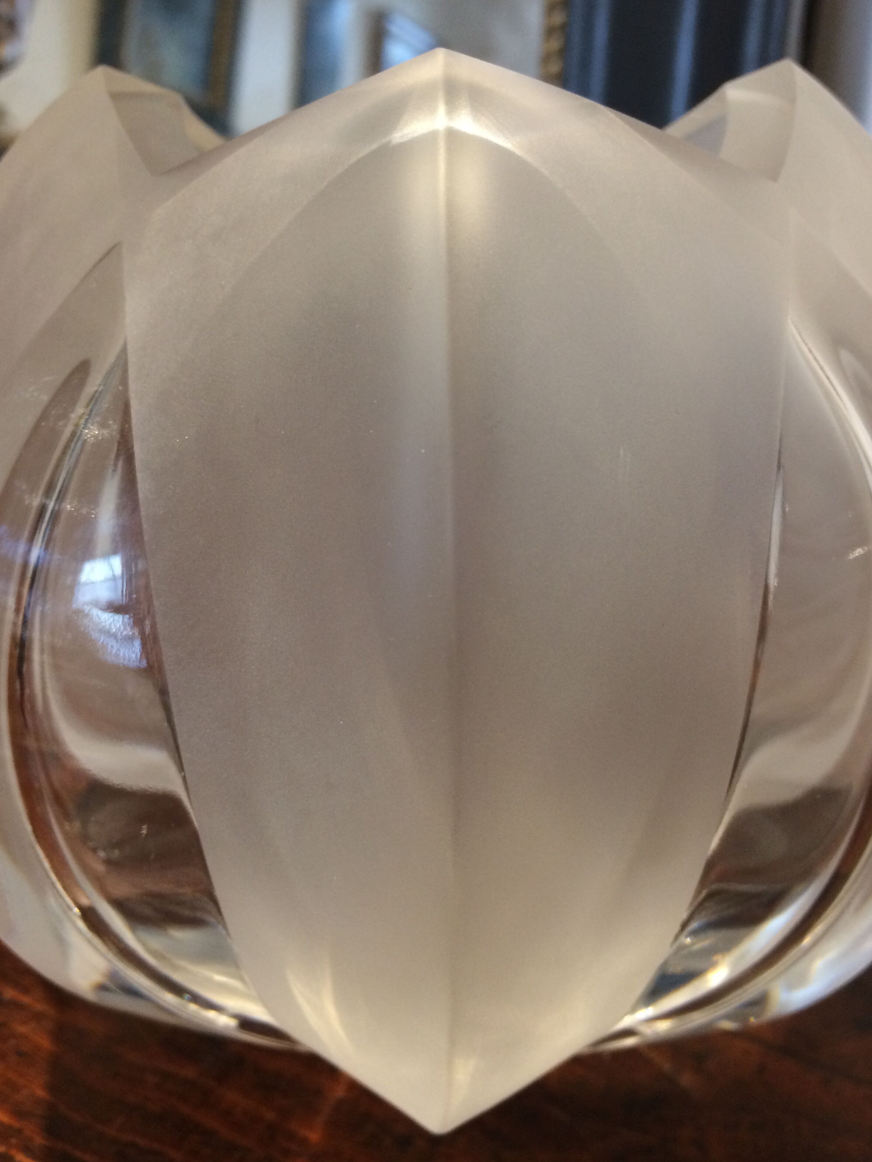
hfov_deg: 46.8
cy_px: 564
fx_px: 1008
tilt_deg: -25.6
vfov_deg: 60.0
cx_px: 425
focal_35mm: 30
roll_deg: -0.9
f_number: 2.2
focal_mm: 4.15
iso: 200
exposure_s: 1/33
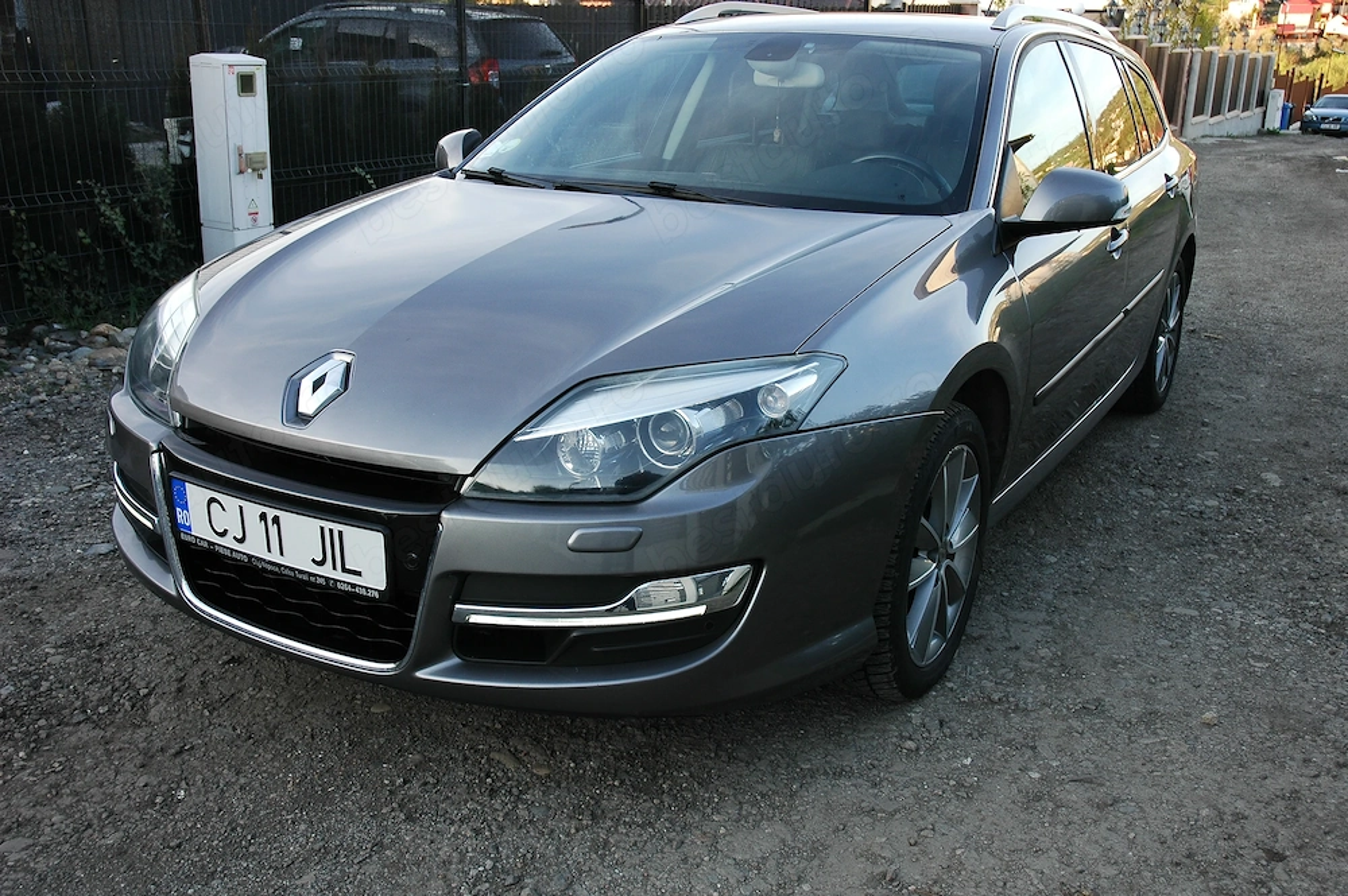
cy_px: 448
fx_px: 1347
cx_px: 674
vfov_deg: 36.8
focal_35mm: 36
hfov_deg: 53.2
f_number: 5
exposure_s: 1/100
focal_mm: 24
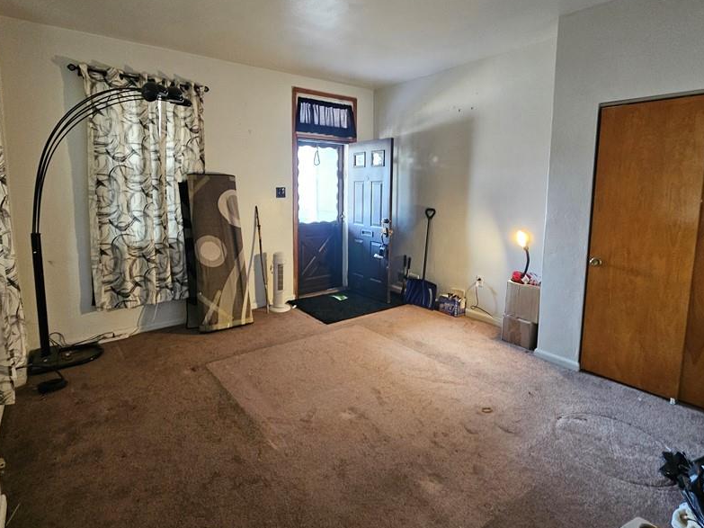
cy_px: 232
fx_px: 346
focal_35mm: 17
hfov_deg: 91.0
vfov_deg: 74.4
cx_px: 334
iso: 500
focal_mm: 2.2
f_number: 2.2
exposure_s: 1/30
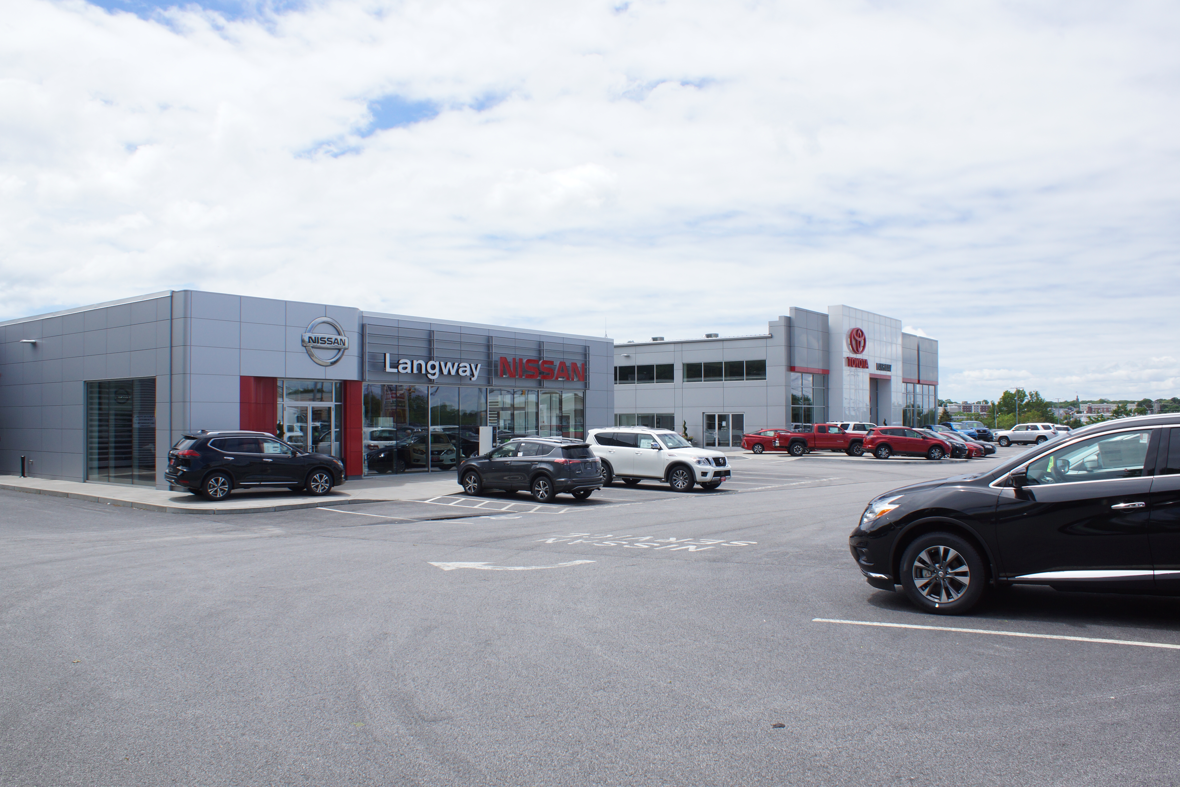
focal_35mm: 27
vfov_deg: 47.9
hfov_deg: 67.4
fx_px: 885
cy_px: 394
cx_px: 590
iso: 200
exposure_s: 1/500
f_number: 8
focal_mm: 18
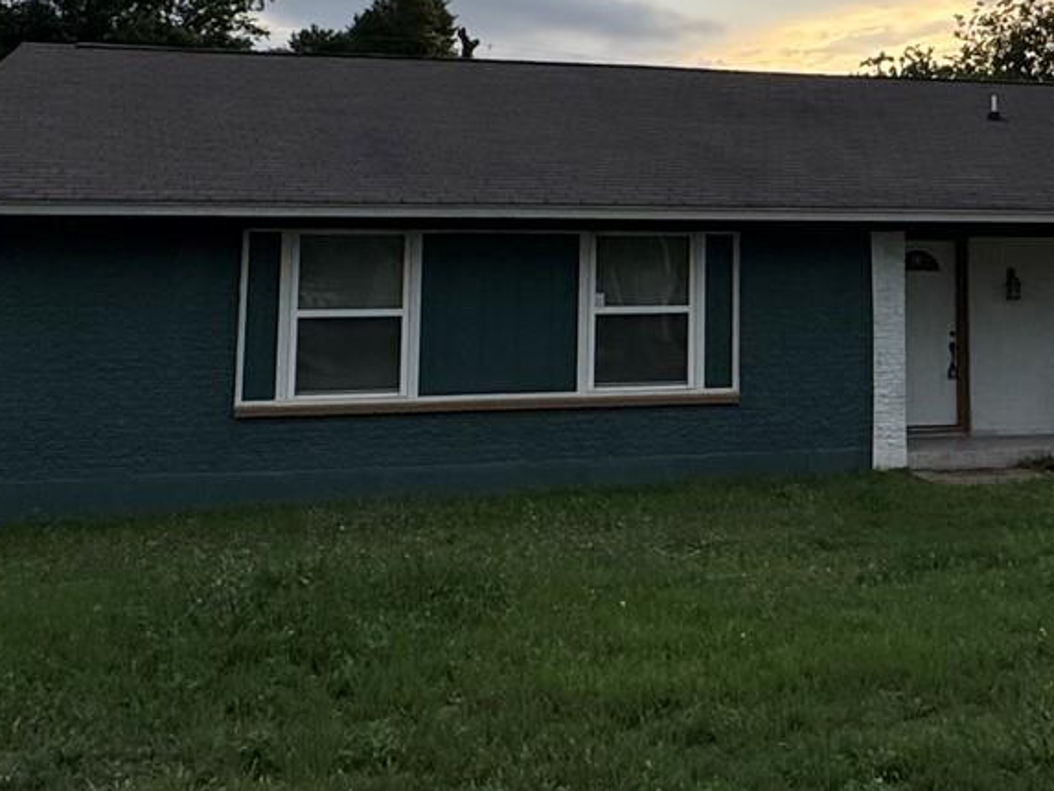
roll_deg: +0.0
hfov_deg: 36.2
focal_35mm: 50
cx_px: 918
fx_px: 1523
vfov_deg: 28.2
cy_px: 101
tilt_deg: +7.4
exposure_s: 1/849
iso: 40
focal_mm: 2.22
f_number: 2.2
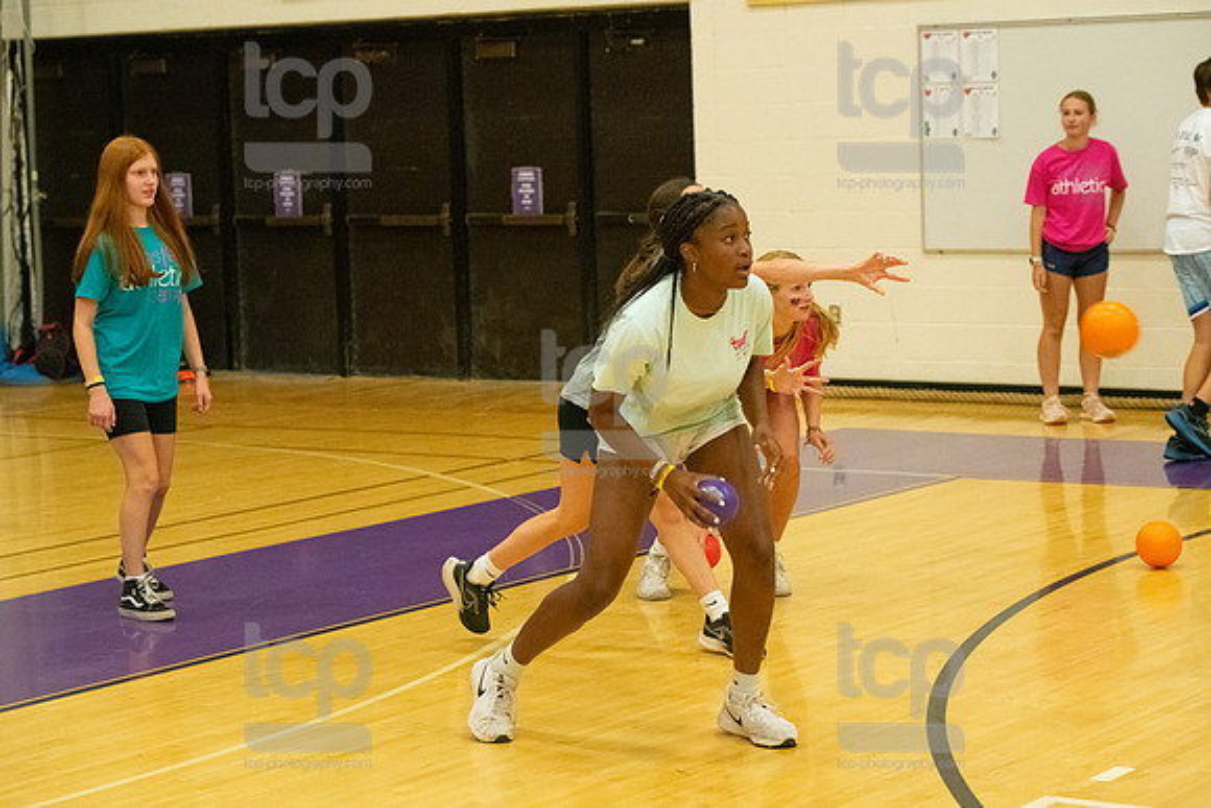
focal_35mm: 90
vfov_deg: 15.2
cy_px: 404
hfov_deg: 22.6
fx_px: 3028
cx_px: 606
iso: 6400
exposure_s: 1/800
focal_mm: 90
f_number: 4.5
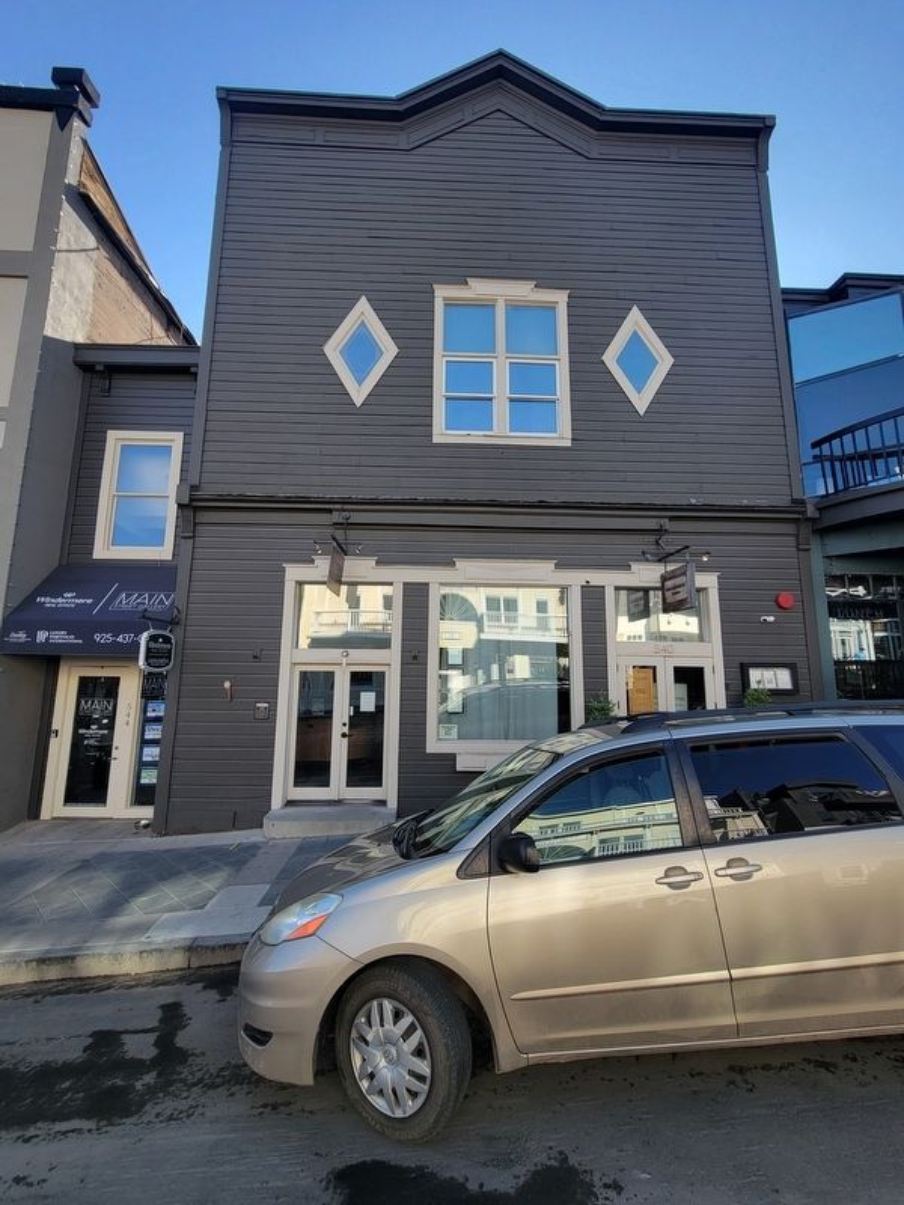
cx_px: 452
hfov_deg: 89.9
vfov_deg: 106.2
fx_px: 453
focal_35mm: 13
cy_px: 602
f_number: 2.2
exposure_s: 1/444
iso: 50
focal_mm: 2.2
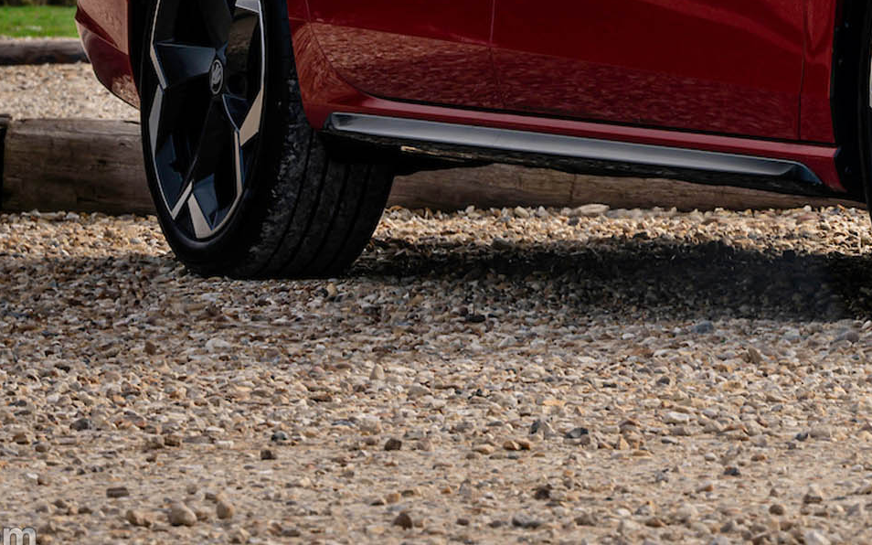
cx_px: 1119
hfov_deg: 6.0
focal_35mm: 346
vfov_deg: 3.8
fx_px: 8222
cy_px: -421
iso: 100
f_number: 13
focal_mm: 100
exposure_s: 1/30
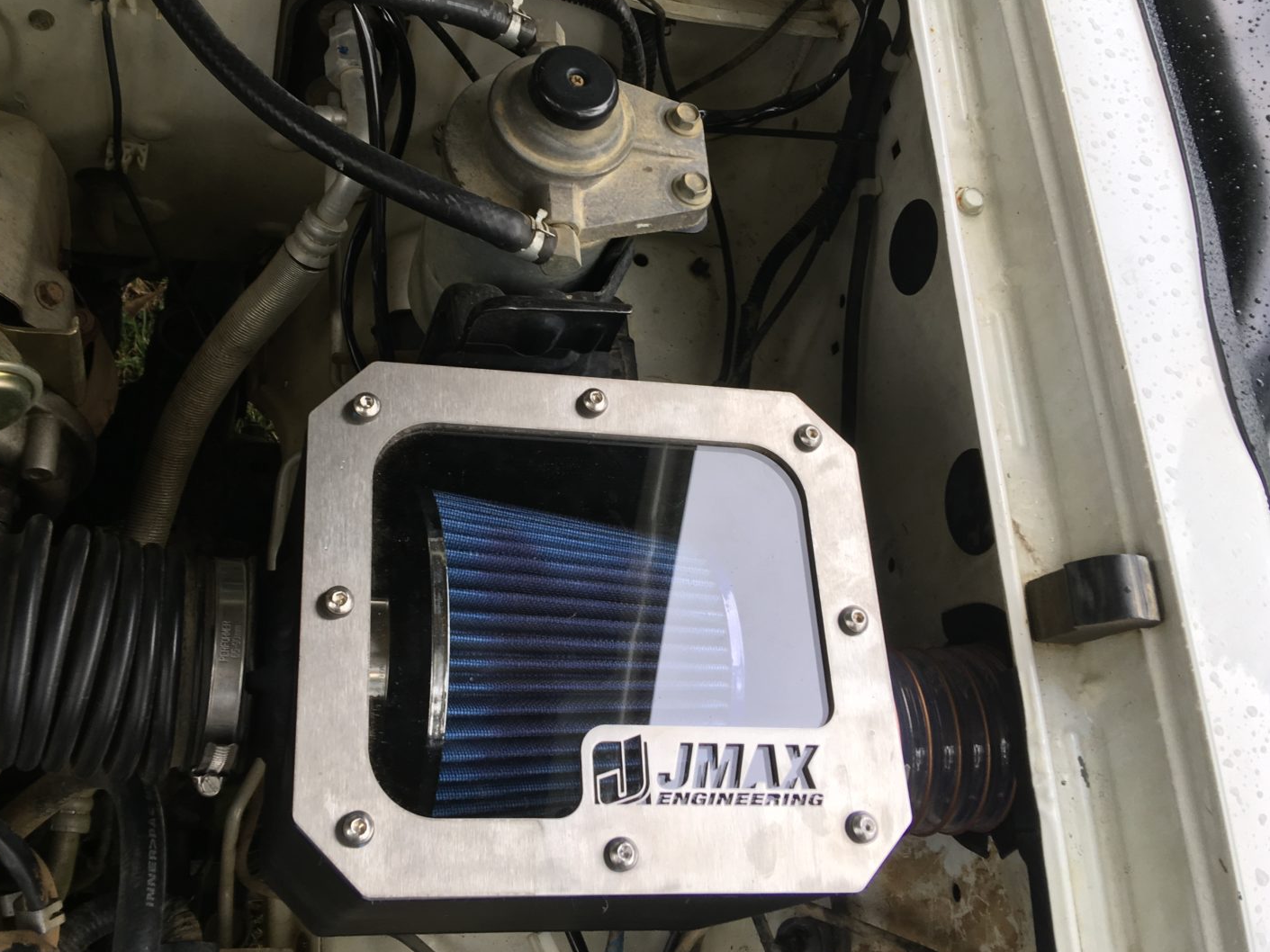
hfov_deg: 49.9
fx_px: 1357
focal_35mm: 37
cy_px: 400
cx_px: 526
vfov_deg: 38.6
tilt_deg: -58.8
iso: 25
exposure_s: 1/100
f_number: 2.2
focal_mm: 4.15
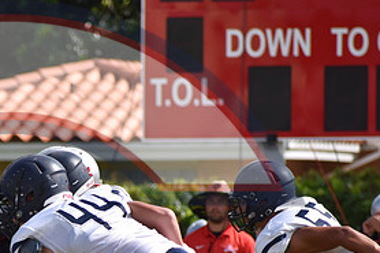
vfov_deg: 1.8
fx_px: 7933
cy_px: 261
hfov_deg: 2.7
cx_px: 5
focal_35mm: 752
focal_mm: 240
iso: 400
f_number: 6.3
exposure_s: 1/1600
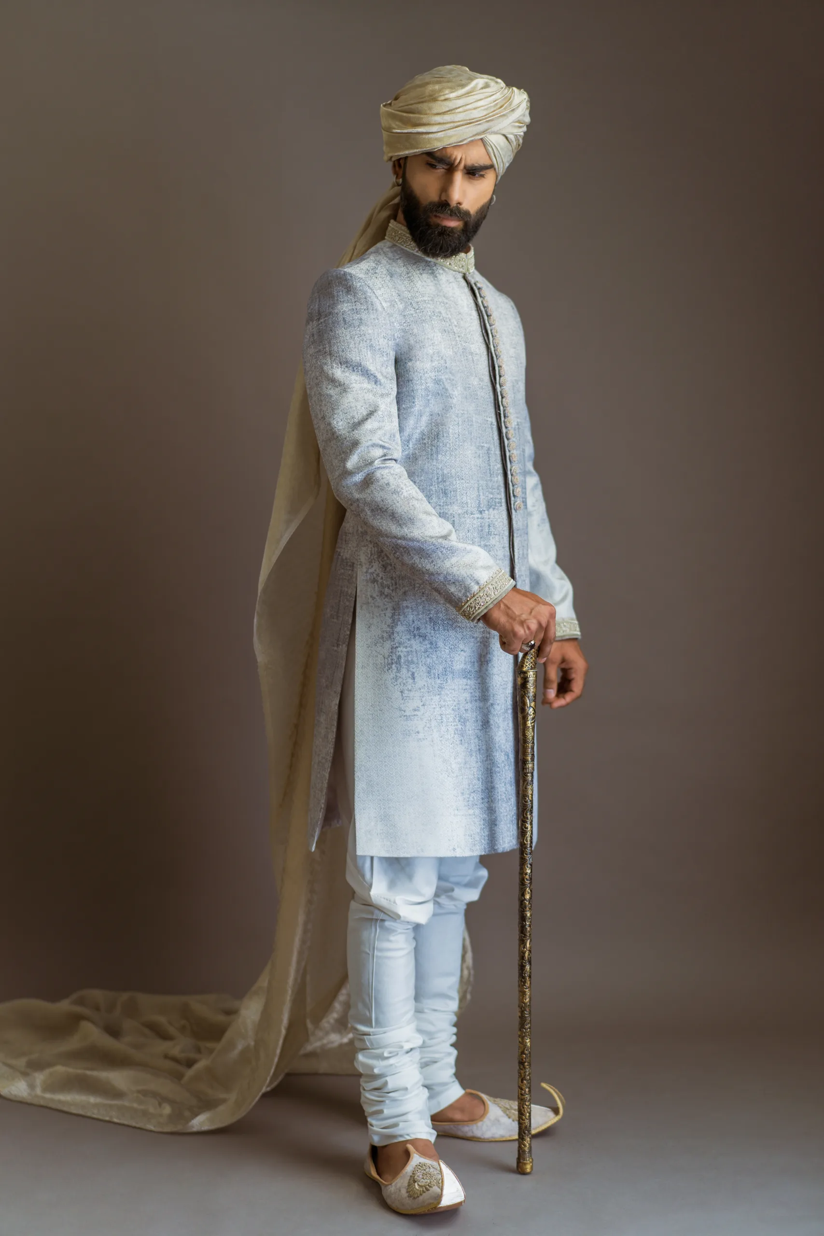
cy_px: 618
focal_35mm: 55
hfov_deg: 24.6
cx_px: 412
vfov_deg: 36.2
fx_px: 1888
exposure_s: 1/160
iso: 100
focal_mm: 55
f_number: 2.2
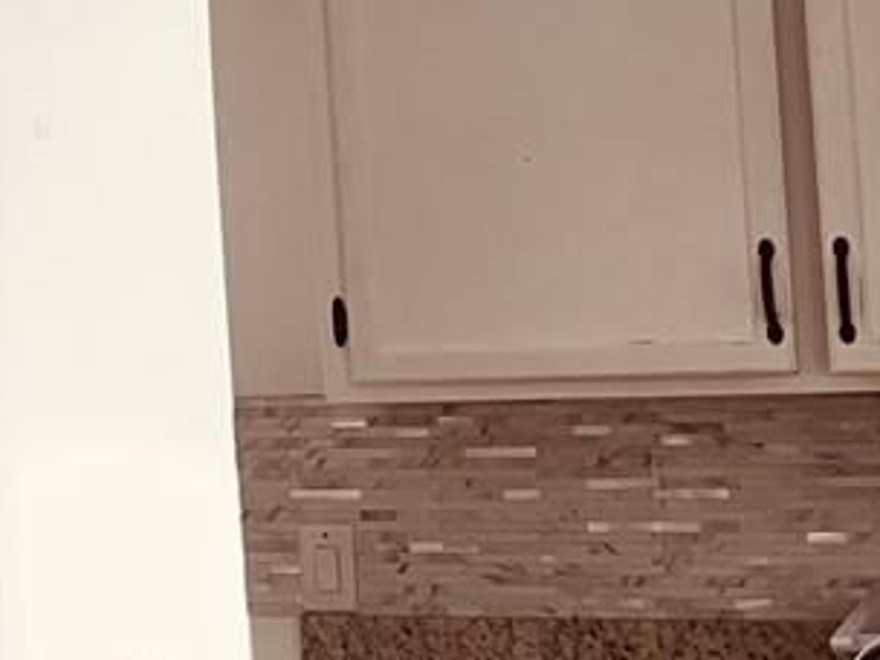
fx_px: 3483
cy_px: 93
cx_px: -761
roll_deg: +1.6
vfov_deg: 10.8
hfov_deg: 12.9
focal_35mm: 137
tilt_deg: +0.5
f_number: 1.5
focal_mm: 5.7
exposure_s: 1/55
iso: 32
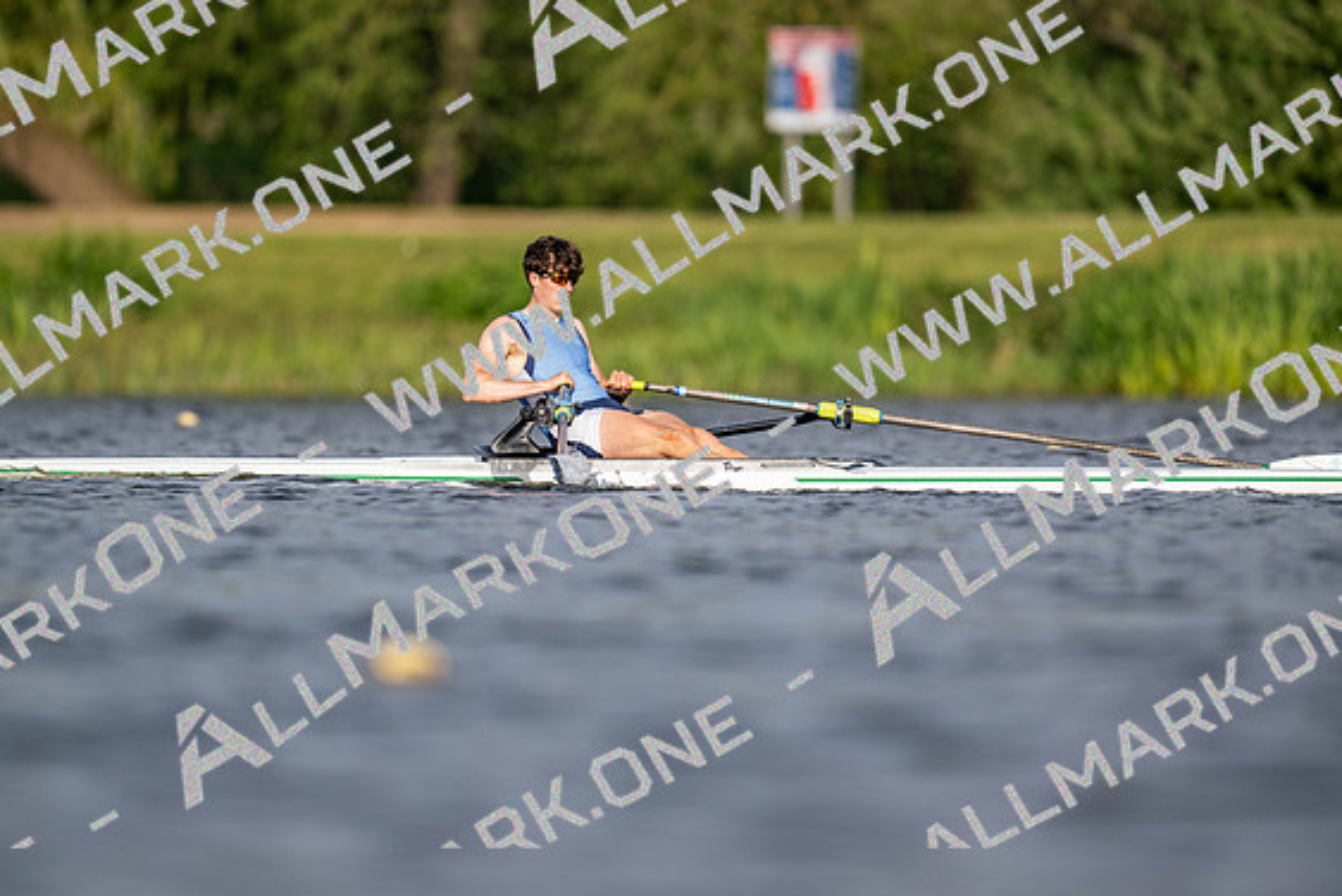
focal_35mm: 618
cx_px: 660
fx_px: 23048
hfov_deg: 3.3
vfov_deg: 2.2
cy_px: 440
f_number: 4
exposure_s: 1/2500
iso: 220
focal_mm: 600
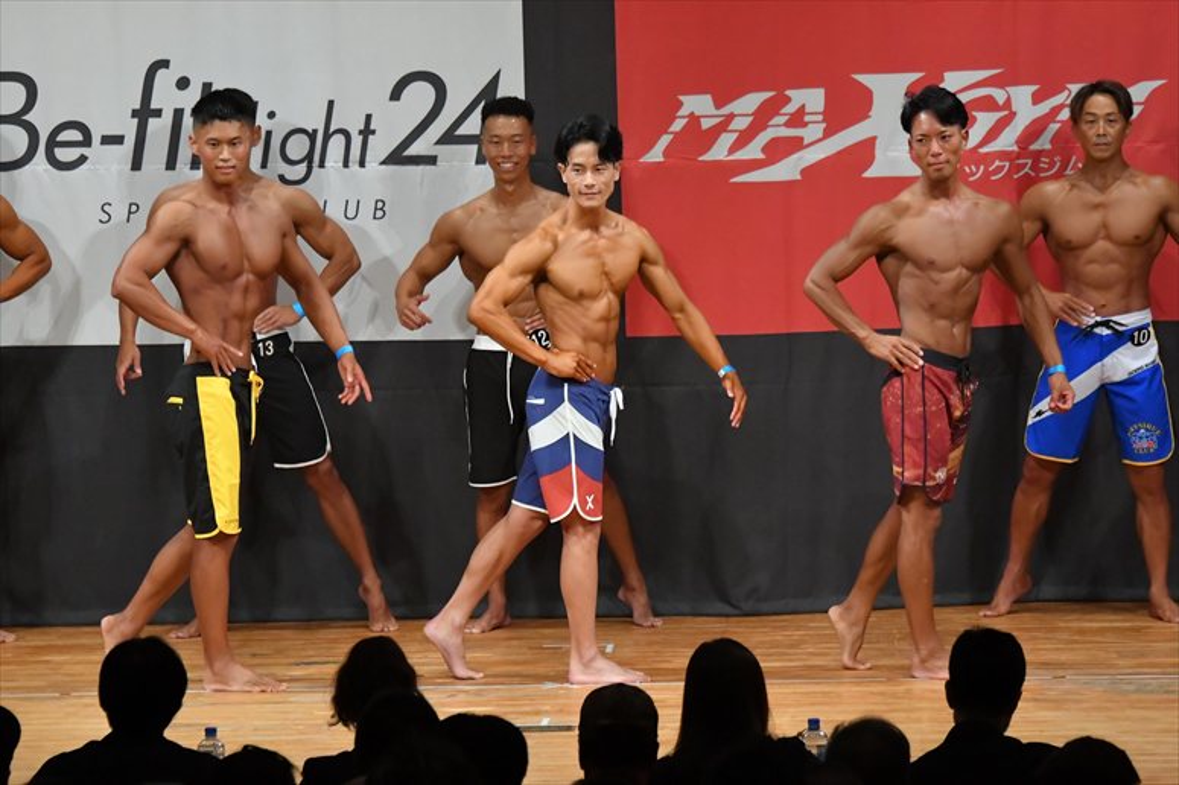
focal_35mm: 225
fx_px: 7365
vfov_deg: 6.1
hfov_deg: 9.2
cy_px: 392
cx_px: 590
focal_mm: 150
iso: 7200
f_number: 5.6
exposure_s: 1/400
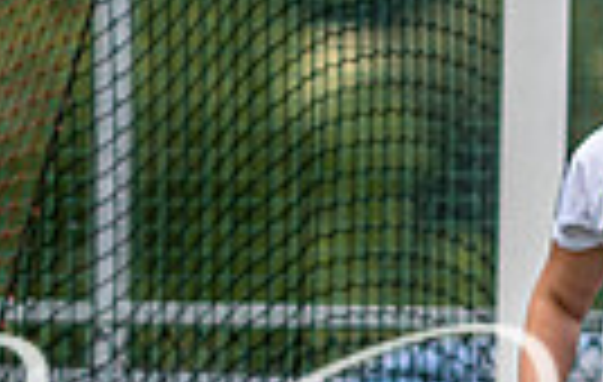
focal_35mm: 2629
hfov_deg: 0.8
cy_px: 540
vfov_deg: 0.5
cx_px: 427
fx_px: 43386
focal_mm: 300
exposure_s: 1/1000
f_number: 2.8
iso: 110
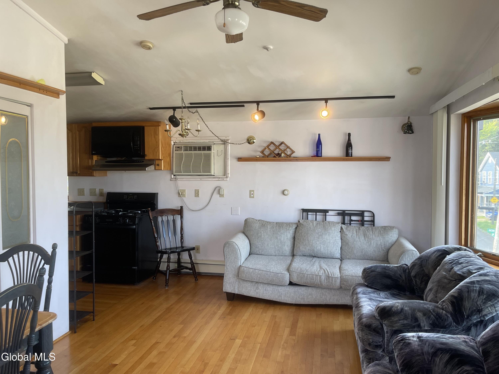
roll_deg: -0.2
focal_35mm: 25
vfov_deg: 54.9
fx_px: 360
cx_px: 250
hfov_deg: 69.4
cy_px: 187
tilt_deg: -2.7
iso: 125
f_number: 1.6
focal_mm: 5.1
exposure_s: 1/120
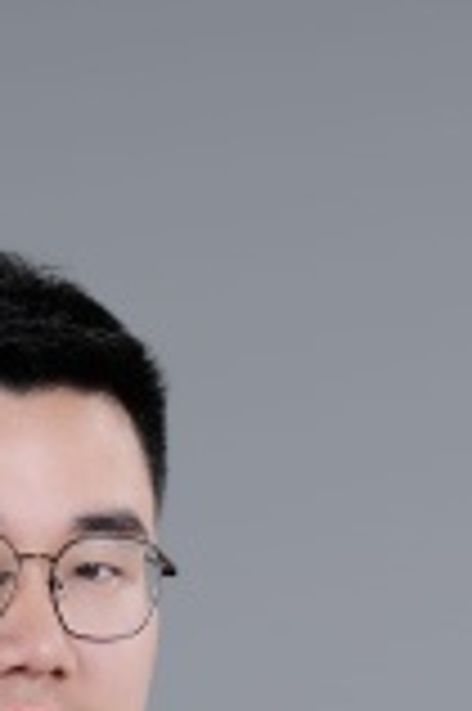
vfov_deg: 5.6
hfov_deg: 3.8
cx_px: 139
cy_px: 1370
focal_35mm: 363
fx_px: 7154
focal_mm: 85
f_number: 9
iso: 100
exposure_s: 1/125
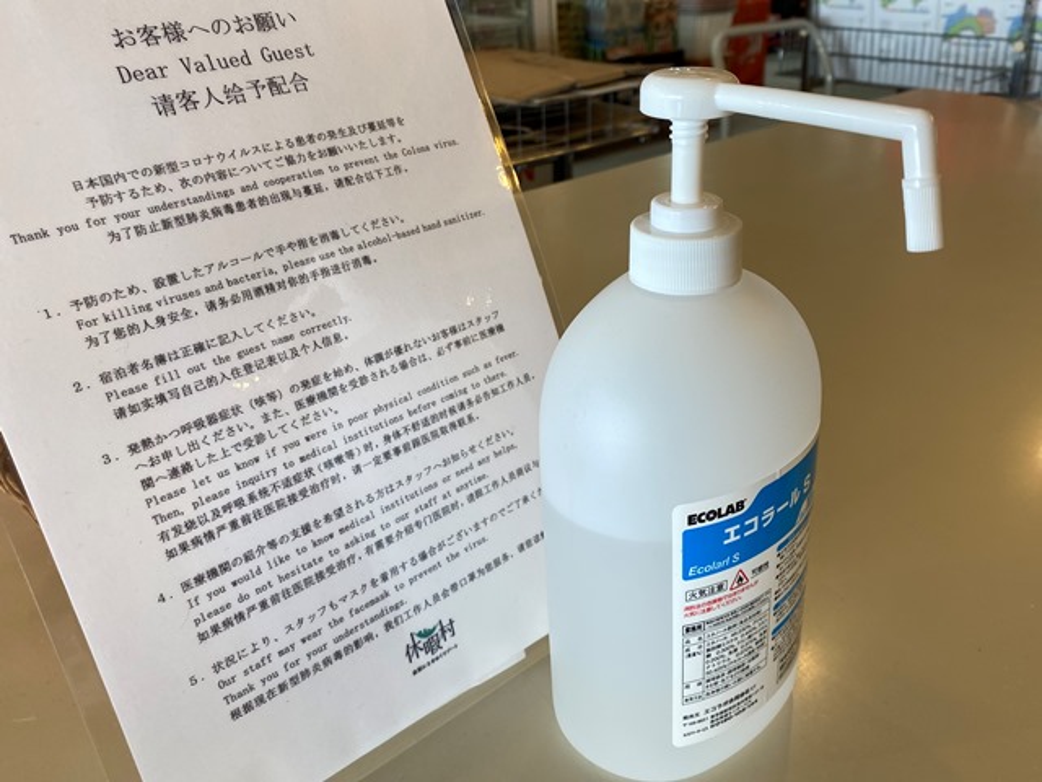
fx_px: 783
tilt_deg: -26.8
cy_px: 391
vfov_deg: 53.1
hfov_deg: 67.3
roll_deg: +1.1
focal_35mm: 26
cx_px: 521
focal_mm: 4.25
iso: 50
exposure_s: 1/120
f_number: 1.8
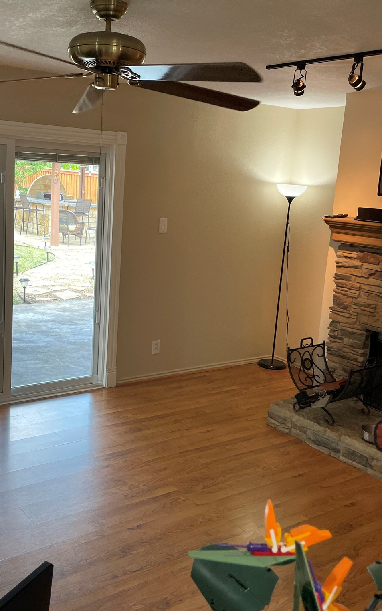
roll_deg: -3.1
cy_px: 307
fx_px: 616
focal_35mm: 37
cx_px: 140
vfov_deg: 52.8
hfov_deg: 34.2
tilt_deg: -11.5
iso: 80
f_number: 1.6
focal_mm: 4.2
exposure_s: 1/120
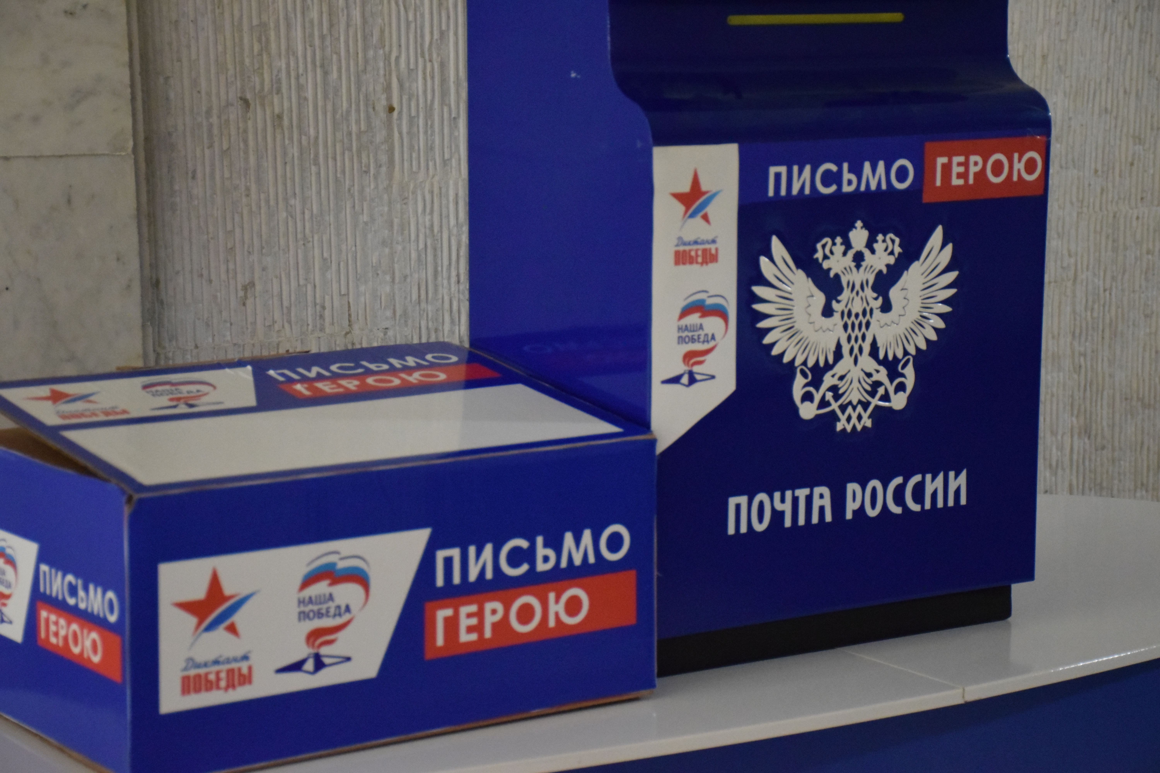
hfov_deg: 26.0
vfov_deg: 17.5
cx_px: 580
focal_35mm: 78
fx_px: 2513
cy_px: 386
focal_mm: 52
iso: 5600
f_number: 4.8
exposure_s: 1/60
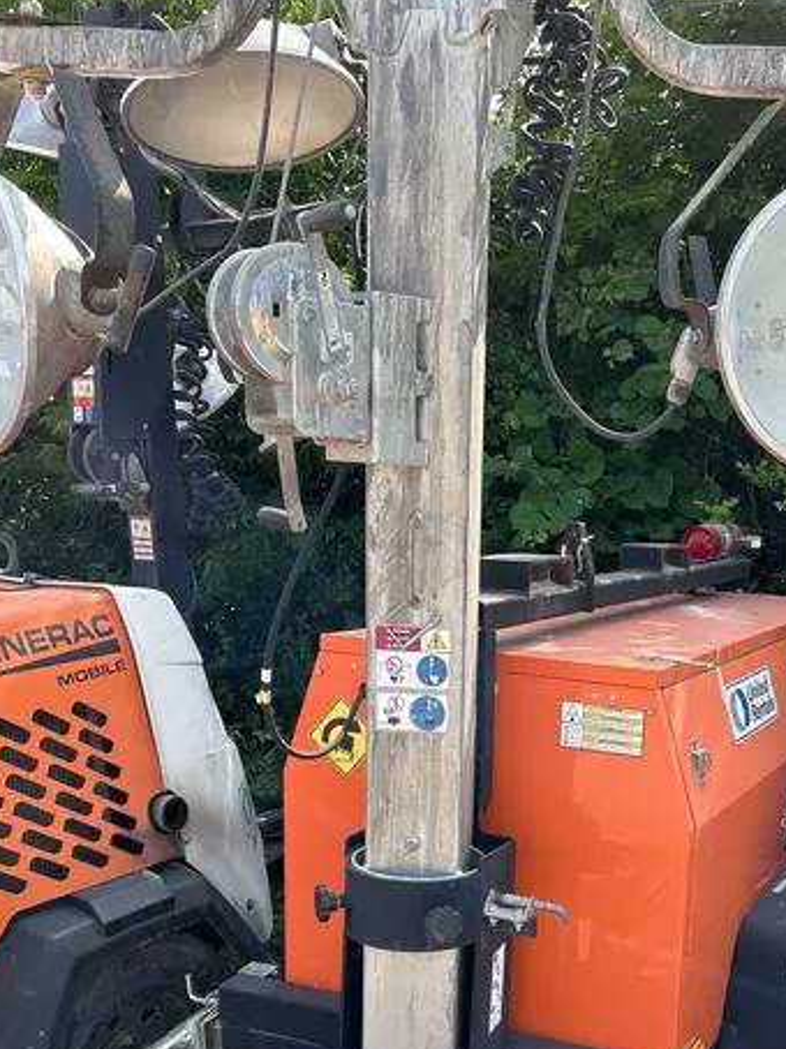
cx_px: 580
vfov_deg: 43.4
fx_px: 1273
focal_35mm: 42
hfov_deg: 33.7
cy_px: 784
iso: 50
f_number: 1.5
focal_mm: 5.7
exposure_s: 1/949
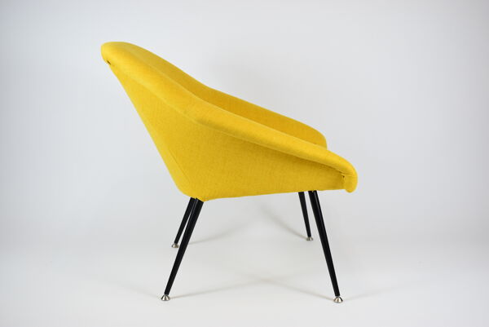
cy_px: 164
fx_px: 612
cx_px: 244
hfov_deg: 43.6
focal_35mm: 45
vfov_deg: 29.9
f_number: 5.6
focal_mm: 30
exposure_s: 1/125
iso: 720
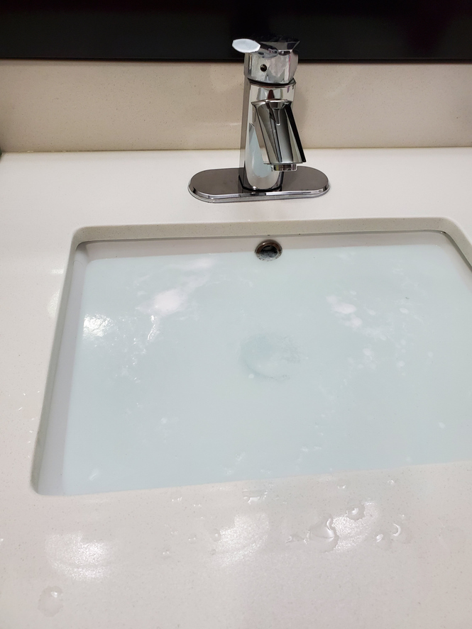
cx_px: 236
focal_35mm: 26
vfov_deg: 67.3
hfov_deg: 53.1
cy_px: 314
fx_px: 473
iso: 250
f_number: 2.4
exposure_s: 1/59
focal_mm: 4.3
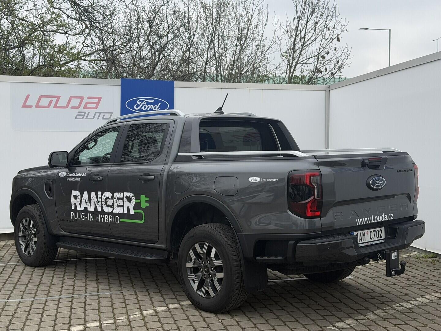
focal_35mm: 48
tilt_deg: -1.6
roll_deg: +1.0
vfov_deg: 30.3
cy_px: 166
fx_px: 612
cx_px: 220
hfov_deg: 39.7
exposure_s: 1/2976
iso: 64
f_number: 1.78
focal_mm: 6.76
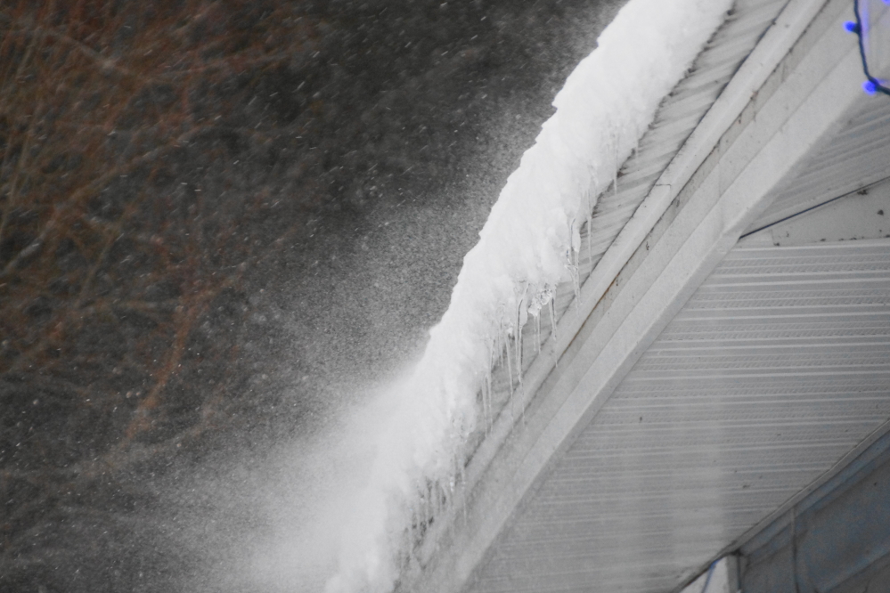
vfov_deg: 5.1
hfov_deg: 7.6
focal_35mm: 270
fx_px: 6674
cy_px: 296
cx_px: 445
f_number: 6.3
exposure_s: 1/200
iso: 1600
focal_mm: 180
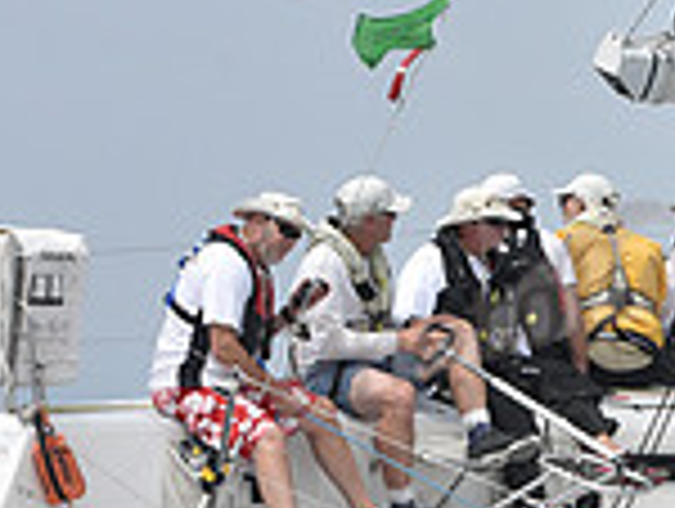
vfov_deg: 5.7
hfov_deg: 7.4
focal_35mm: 260
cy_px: 465
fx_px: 5078
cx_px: 1152
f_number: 10
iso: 250
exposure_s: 1/800
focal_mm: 70
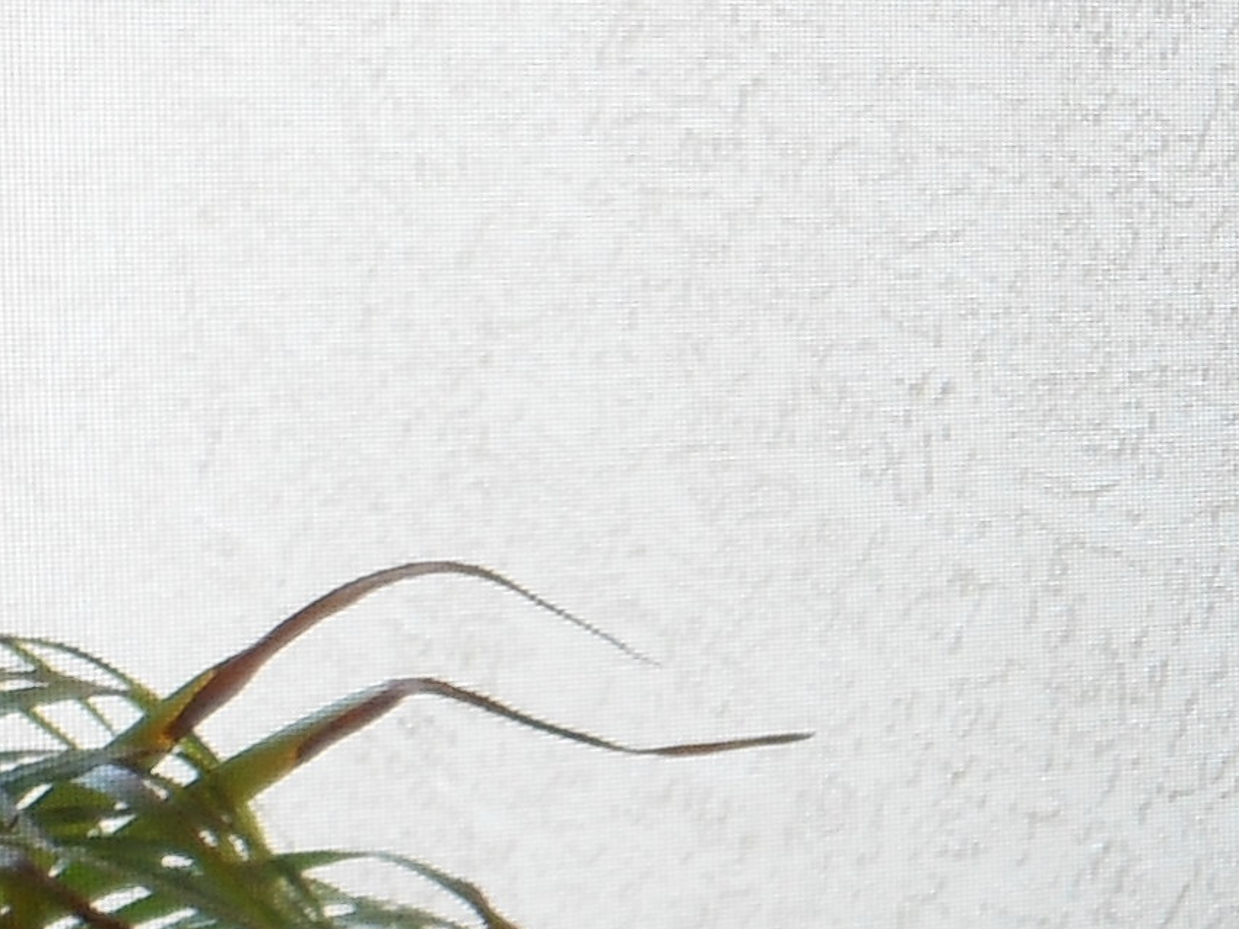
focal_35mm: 152
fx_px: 5441
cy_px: 753
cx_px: 2123
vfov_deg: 9.7
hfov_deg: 12.1
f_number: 3.7
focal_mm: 5
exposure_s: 1/125
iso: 80
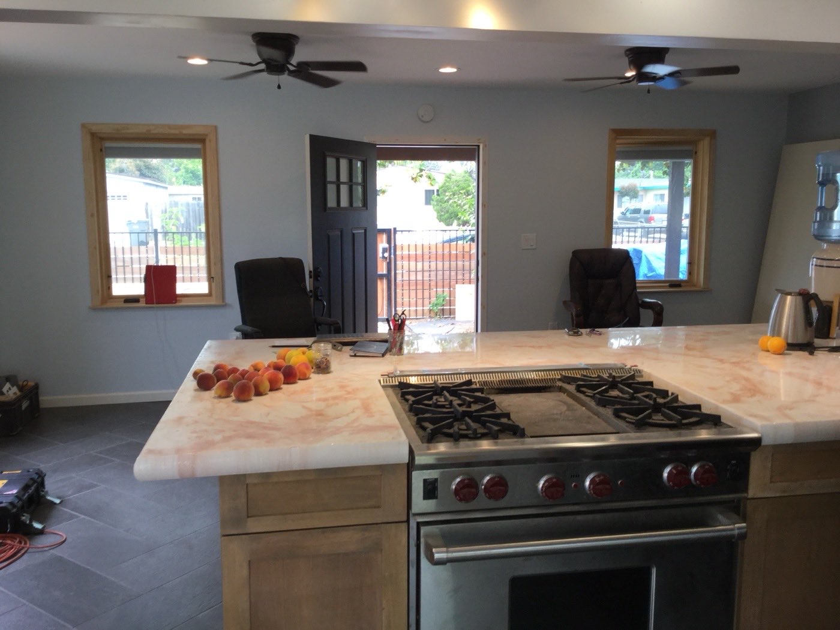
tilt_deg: -9.1
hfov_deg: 58.4
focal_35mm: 31
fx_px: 752
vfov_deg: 45.4
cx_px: 420
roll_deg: -0.3
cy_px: 315
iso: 32
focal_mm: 3.3
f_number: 2.4
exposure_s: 1/60
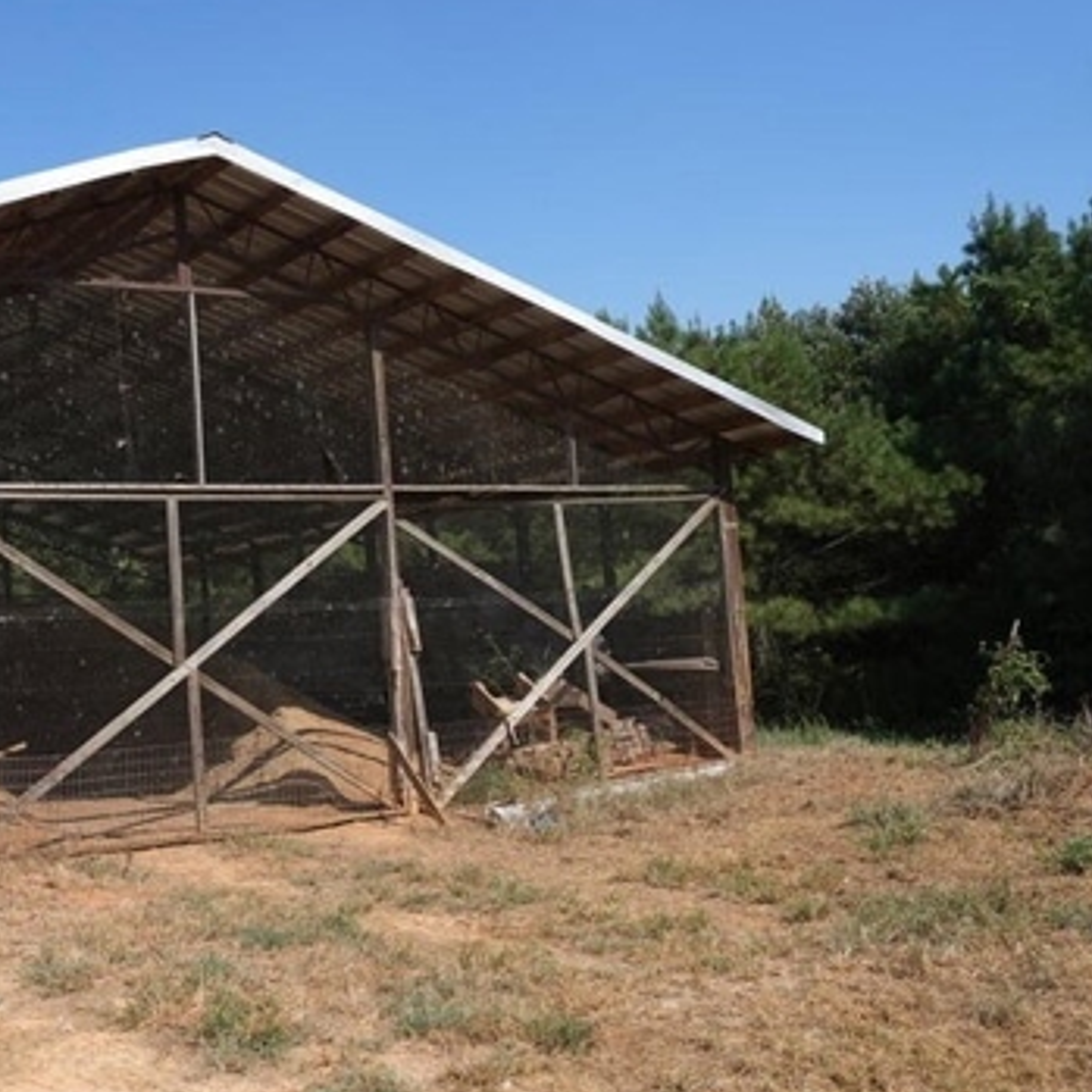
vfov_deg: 43.8
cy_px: 588
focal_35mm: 38
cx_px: 156
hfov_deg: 41.2
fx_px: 1356
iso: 250
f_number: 4.5
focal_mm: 26
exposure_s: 1/2000
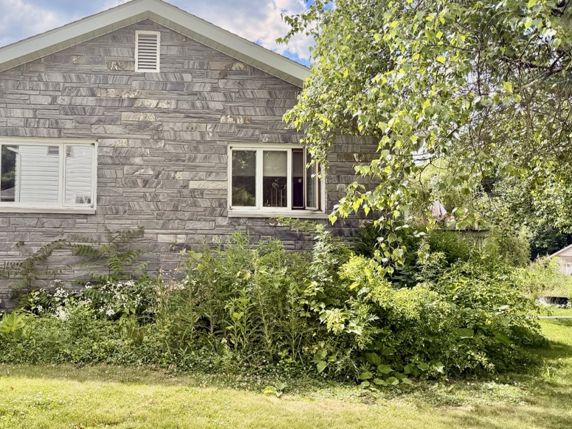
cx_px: 161
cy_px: 202
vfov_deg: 40.7
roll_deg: +0.6
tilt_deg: +1.5
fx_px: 578
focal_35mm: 35
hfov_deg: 51.0
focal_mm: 6.76
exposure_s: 1/3953
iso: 100
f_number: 1.78
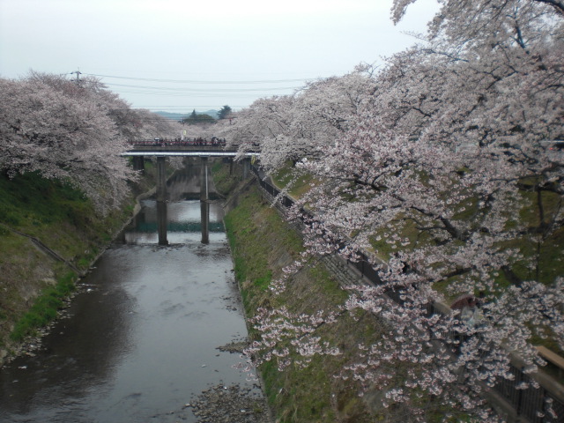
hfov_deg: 49.0
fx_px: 619
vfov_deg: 37.7
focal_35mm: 38
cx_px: 282
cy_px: 212
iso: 64
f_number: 3.1
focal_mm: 6.3
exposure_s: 1/320
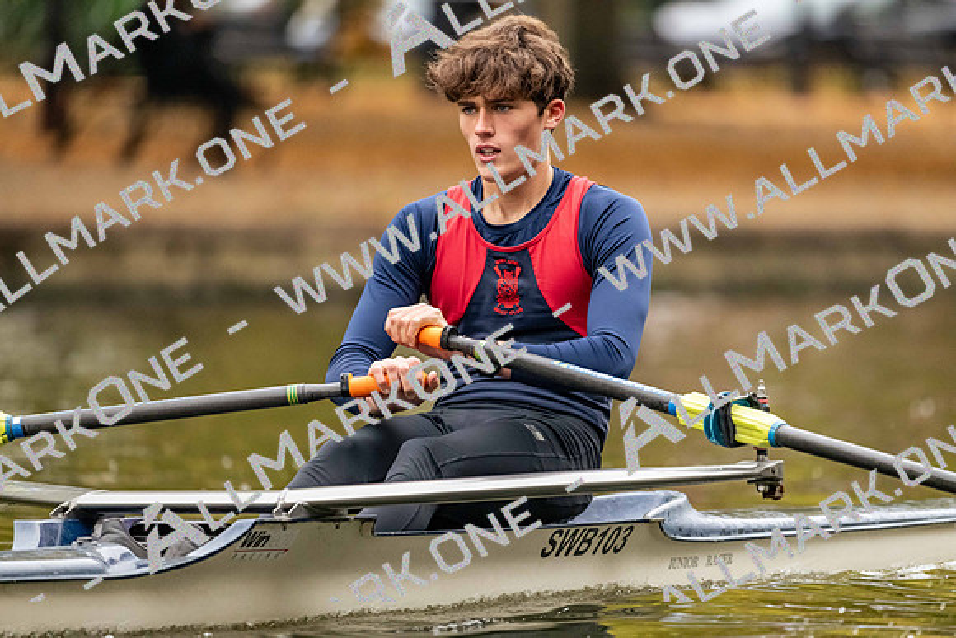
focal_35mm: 400
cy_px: 319
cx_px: 478
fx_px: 10624
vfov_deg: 3.4
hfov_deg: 5.2
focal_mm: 400
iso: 5000
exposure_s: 1/2000
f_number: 4.5
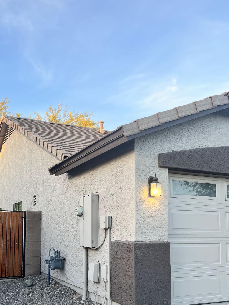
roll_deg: +0.0
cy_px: 212
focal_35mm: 37
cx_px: 85
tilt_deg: +2.9
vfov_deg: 49.0
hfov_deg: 38.4
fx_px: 326
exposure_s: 1/120
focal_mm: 5.1
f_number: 1.6
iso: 80
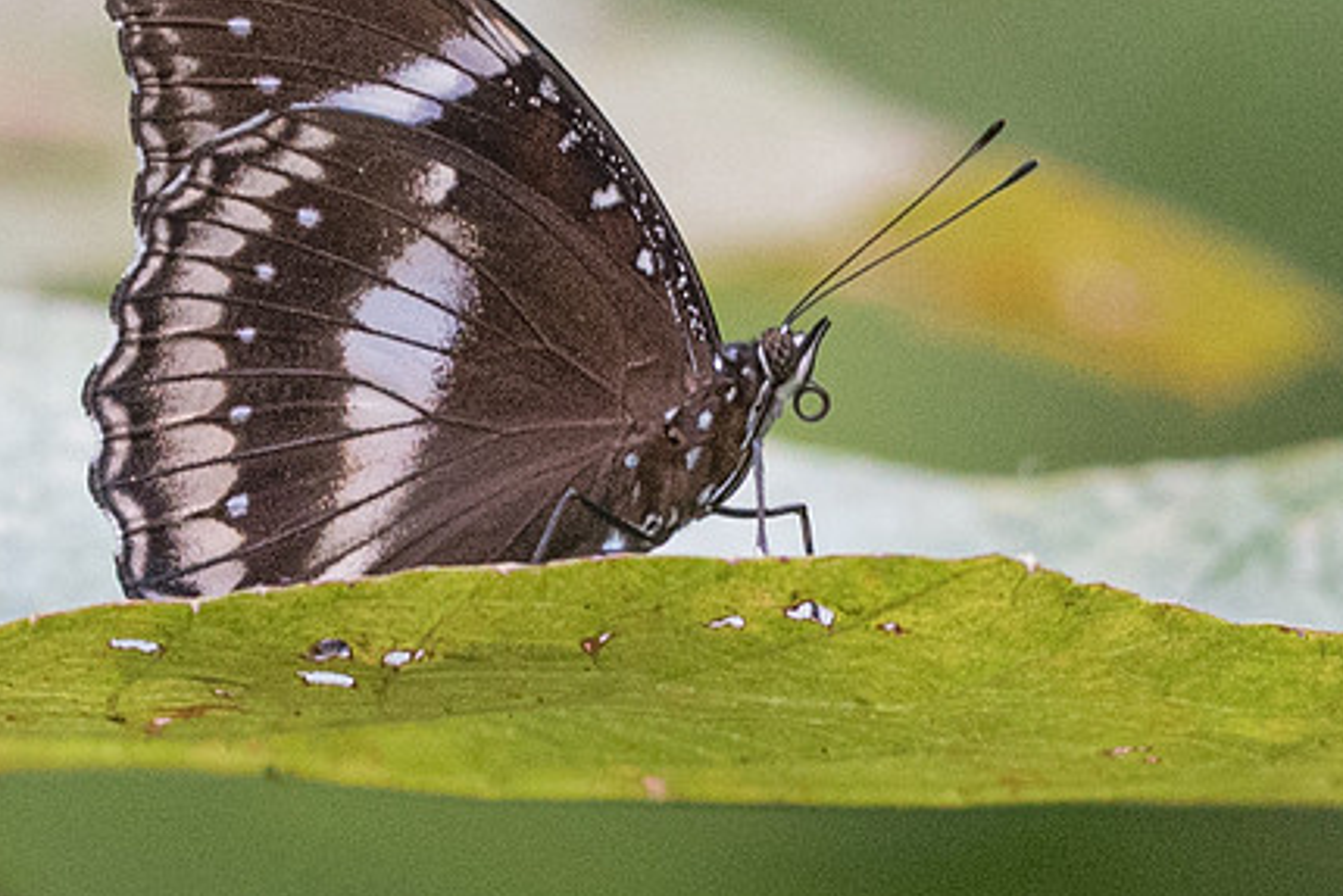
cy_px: 400
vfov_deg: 1.1
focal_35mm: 1228
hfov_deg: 1.7
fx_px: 45824
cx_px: 379
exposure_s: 1/500
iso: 1000
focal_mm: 150
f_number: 4
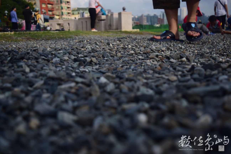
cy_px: 77
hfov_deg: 57.2
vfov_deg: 40.0
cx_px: 116
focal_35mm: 33
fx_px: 212
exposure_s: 1/2000
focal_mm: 22
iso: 200
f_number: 3.8
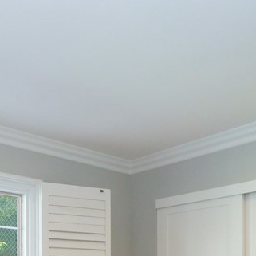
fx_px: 377
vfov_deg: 33.1
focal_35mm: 45
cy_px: 278
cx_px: 73
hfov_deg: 36.9
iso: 3200
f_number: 8
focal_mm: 8
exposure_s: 1/60
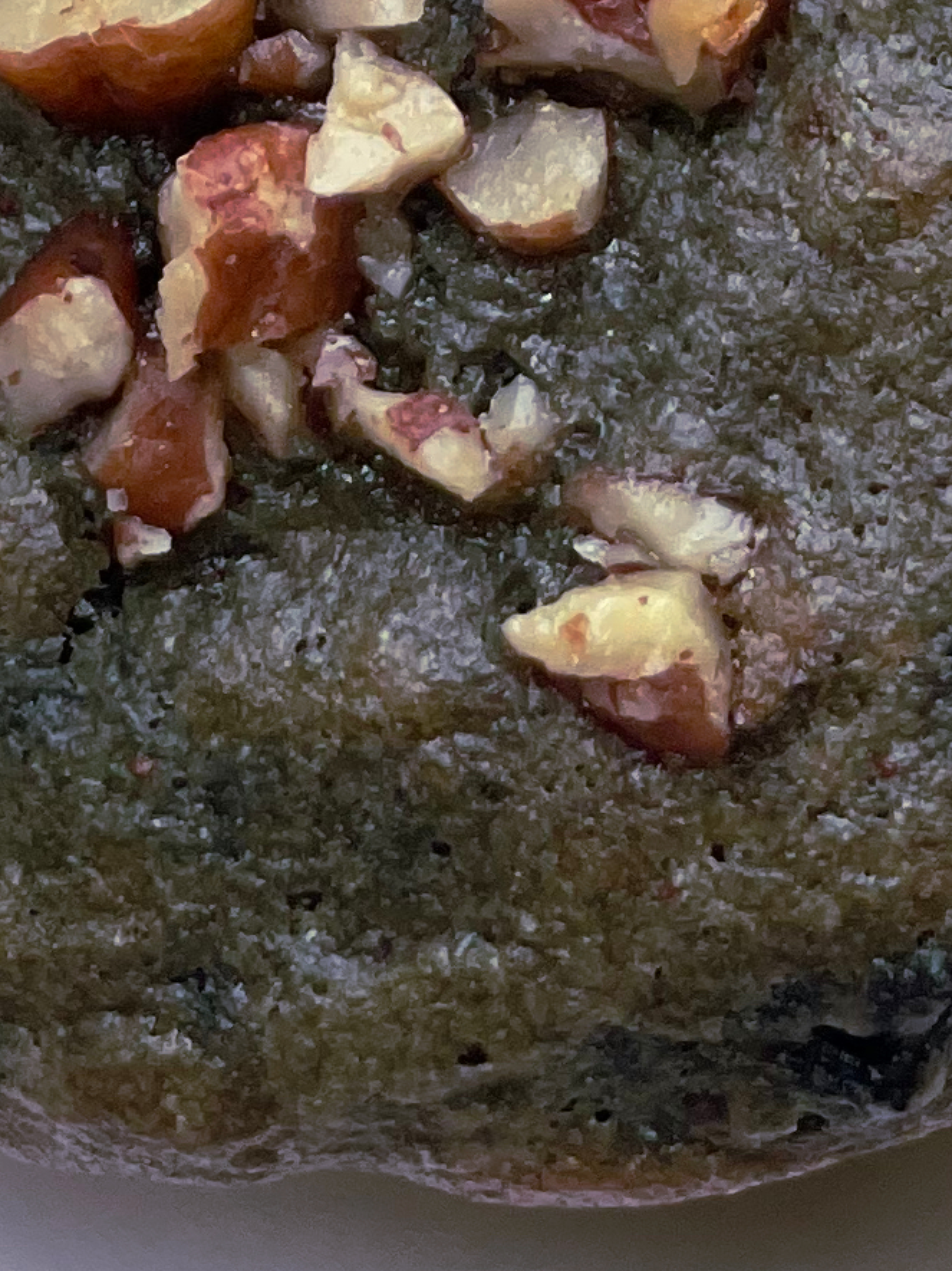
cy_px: -1080
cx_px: 659
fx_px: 8697
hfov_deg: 6.3
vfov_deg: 8.0
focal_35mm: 237
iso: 25
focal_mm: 6
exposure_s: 1/615
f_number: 2
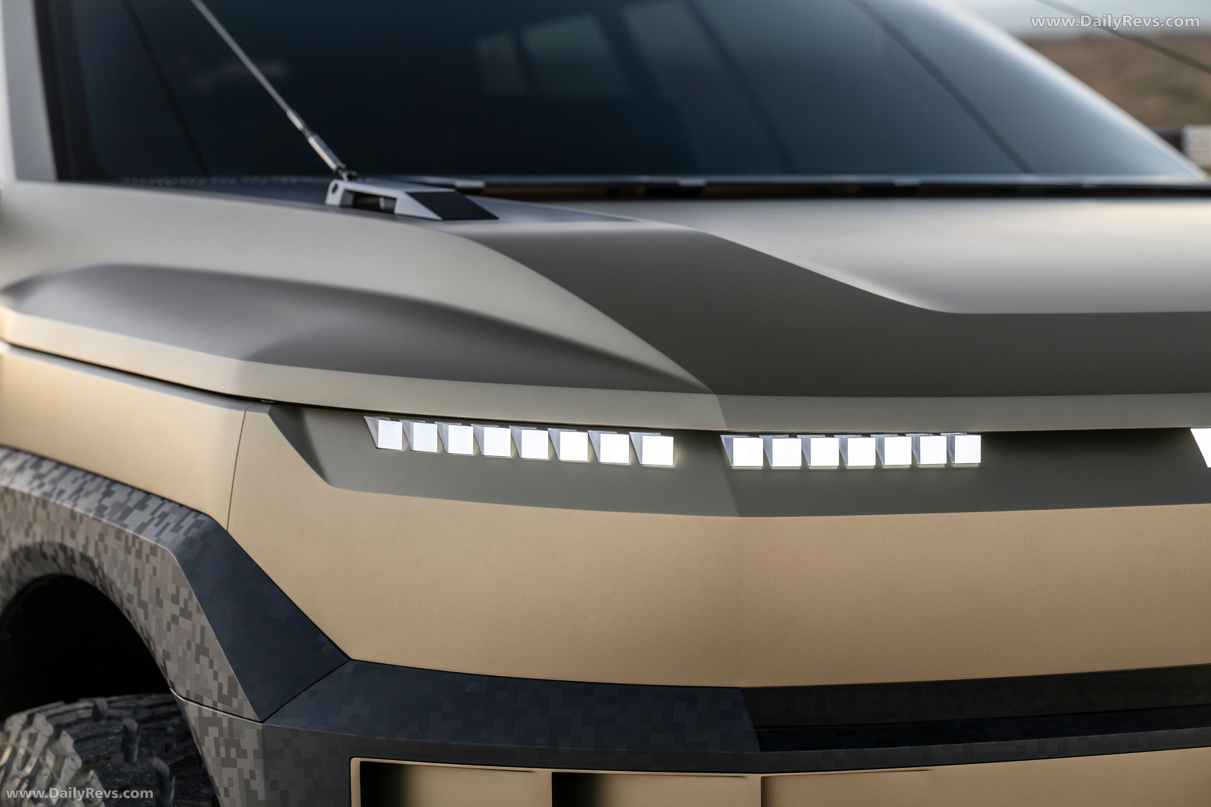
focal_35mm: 91
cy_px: 404
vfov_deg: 15.0
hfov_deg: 22.4
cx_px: 606
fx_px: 3061
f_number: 4.5
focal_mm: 91
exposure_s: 1/60
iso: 200
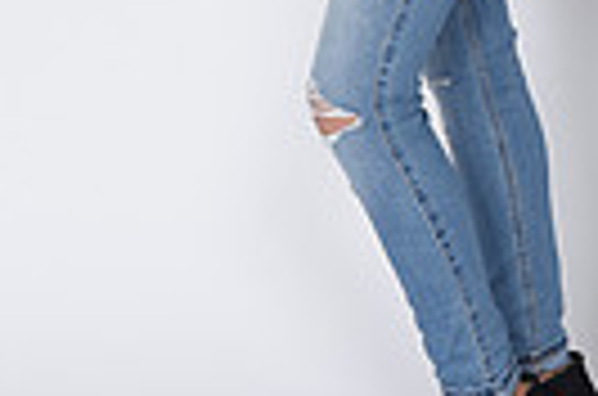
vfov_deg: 6.4
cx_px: 614
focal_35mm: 210
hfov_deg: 9.7
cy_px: -310
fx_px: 3480
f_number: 8
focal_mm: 48
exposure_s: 1/100
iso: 160
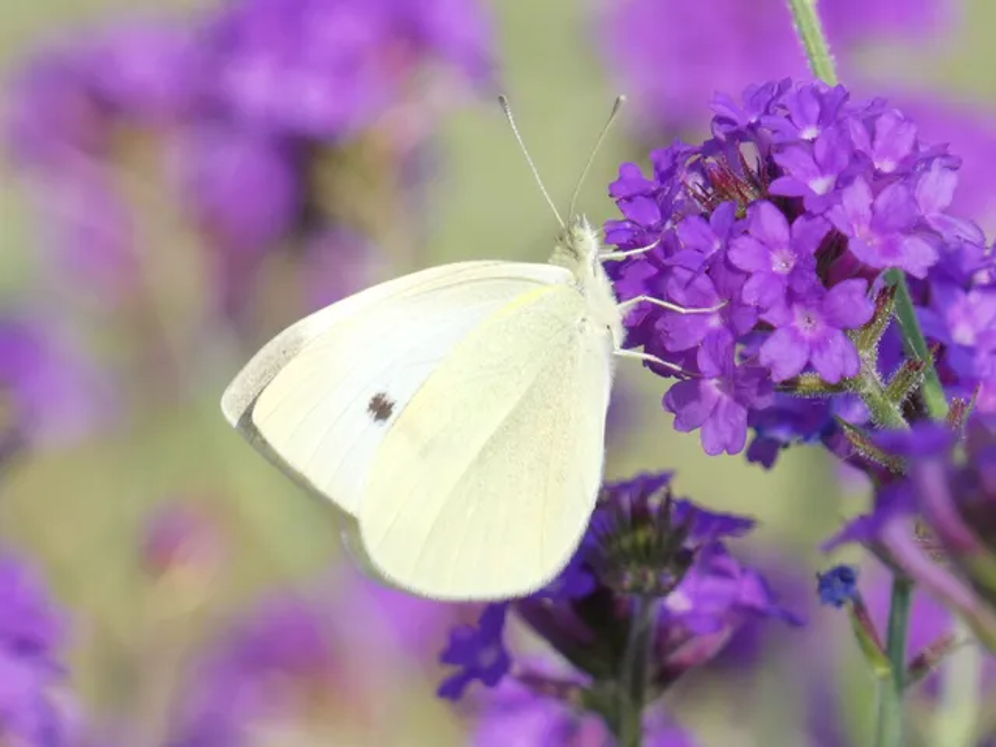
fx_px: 15278
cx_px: 498
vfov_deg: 2.8
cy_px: 374
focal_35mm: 531
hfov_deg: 3.7
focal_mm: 95.2
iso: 80
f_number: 5.6
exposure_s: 1/160
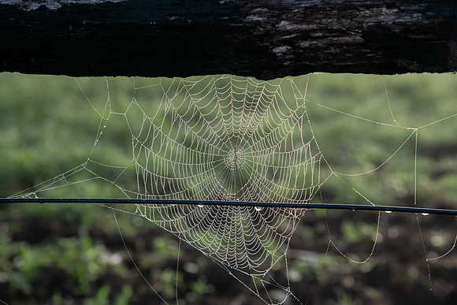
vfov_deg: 11.4
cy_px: 152
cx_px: 228
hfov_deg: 17.1
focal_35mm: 120
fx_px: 1524
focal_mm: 120
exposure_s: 1/40
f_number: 8
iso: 200
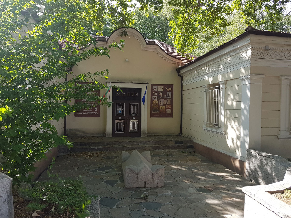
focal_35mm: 26
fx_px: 219
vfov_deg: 53.1
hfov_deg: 67.3
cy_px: 109
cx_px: 146
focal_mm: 4.2
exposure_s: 1/311
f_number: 1.7
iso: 40
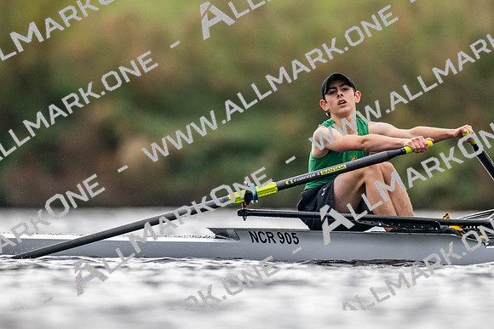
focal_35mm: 900
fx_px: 12359
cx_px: 247
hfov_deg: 2.3
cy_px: 164
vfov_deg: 1.5
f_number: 4
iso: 2200
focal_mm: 600
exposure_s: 1/2500
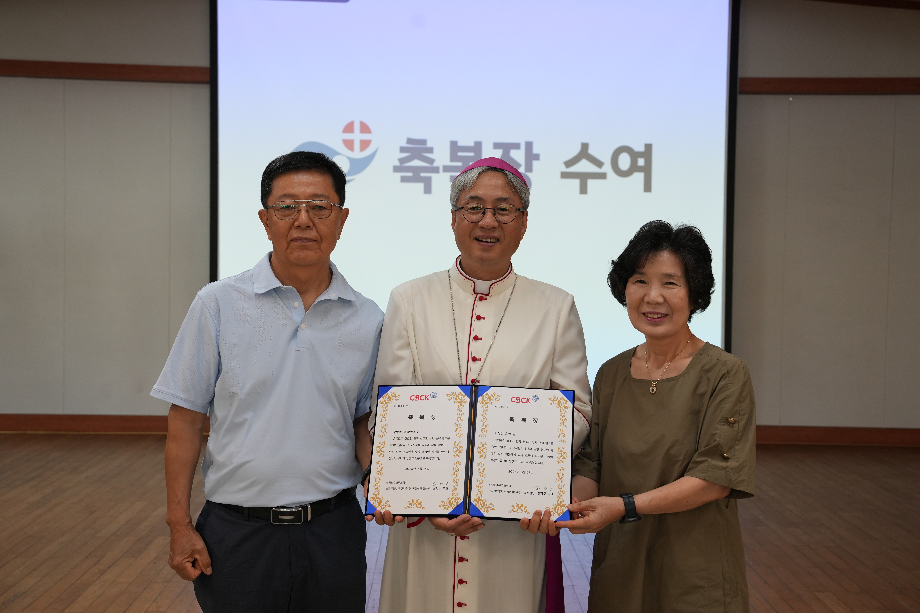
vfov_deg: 29.9
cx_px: 460
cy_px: 306
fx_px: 1150
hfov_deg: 43.6
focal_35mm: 45
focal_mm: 45
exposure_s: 1/160
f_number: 5
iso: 1000
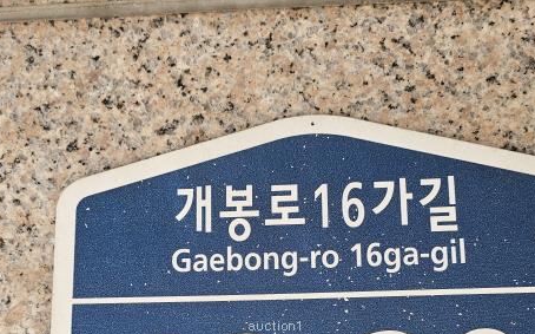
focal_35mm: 43
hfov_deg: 46.2
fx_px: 626
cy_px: 334
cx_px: 275
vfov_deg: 28.0
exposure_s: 1/180
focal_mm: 6.3
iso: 16
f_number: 1.7
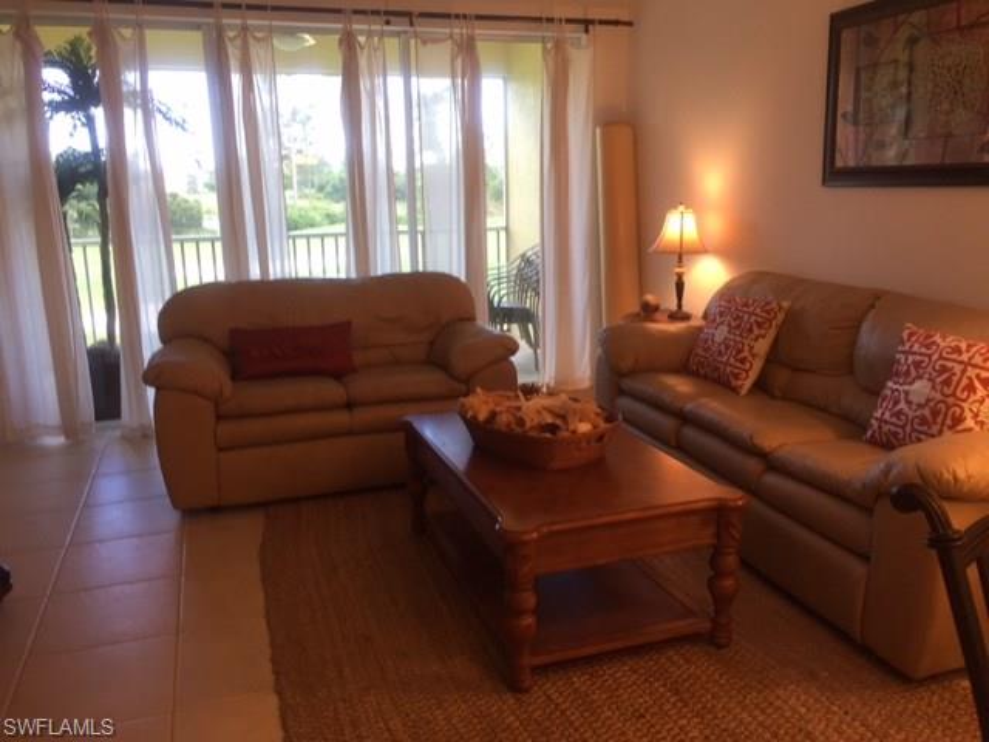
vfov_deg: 48.2
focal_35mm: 29
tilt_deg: -12.7
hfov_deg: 61.7
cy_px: 371
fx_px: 829
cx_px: 494
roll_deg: +0.0
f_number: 2.2
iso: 50
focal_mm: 4.15
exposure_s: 1/30
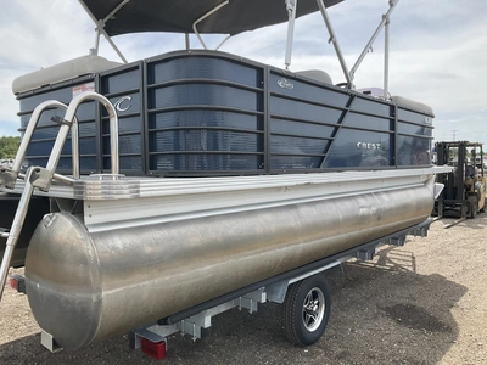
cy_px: 182
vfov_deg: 48.2
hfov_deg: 61.7
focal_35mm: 29
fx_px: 408
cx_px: 244
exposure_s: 1/1195
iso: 25
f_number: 1.8
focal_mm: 3
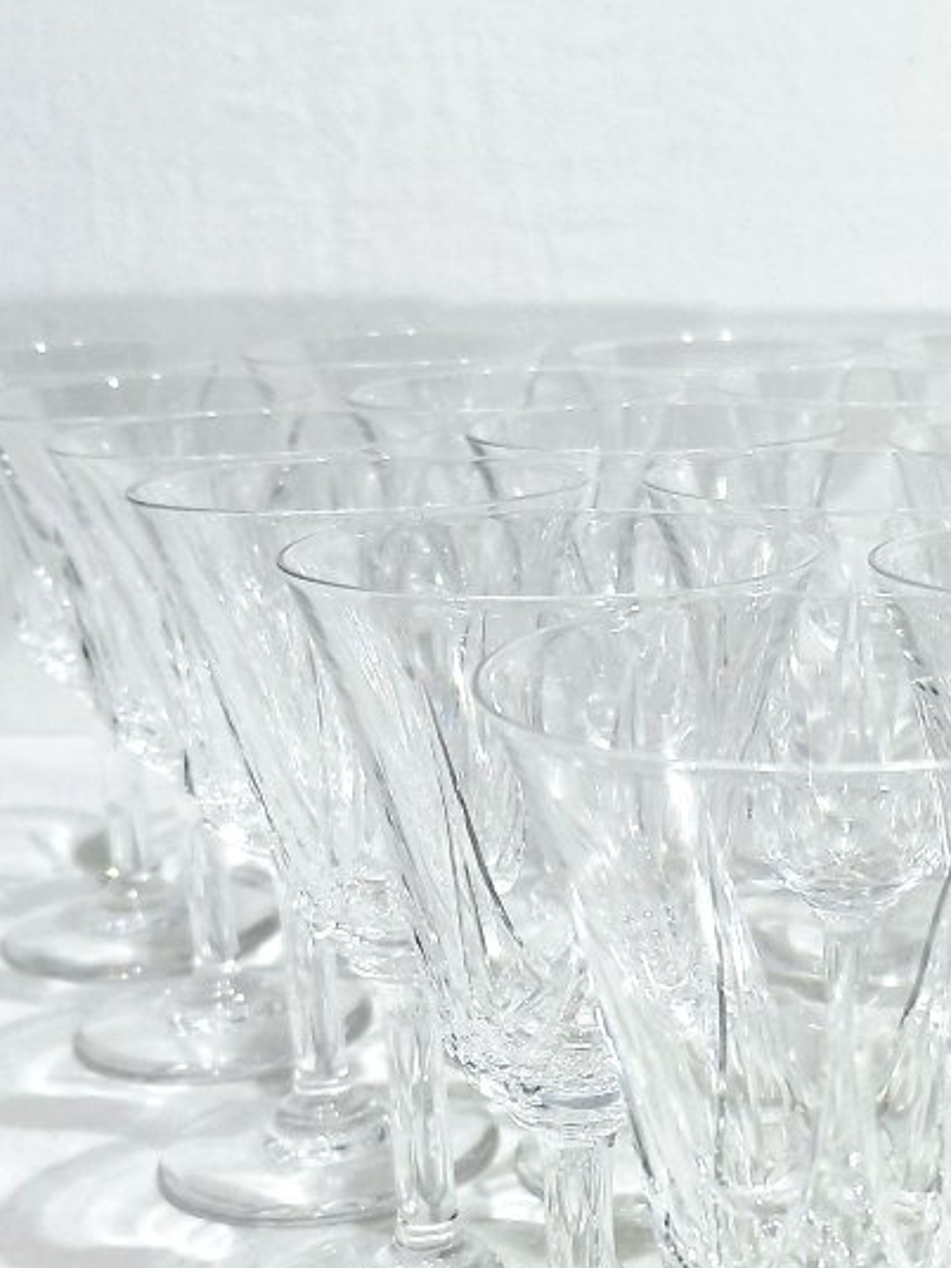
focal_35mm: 56
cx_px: 852
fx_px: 2051
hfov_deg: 25.3
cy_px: 1036
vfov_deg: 33.2
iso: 50
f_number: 1.8
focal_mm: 4.69
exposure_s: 1/233
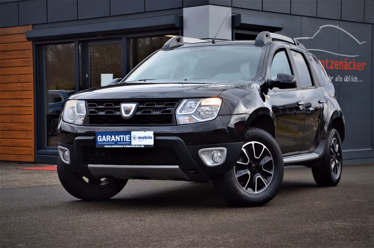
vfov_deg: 18.1
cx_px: 187
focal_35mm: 75
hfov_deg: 27.0
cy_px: 124
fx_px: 778
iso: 200
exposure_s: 1/100
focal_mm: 50
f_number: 11
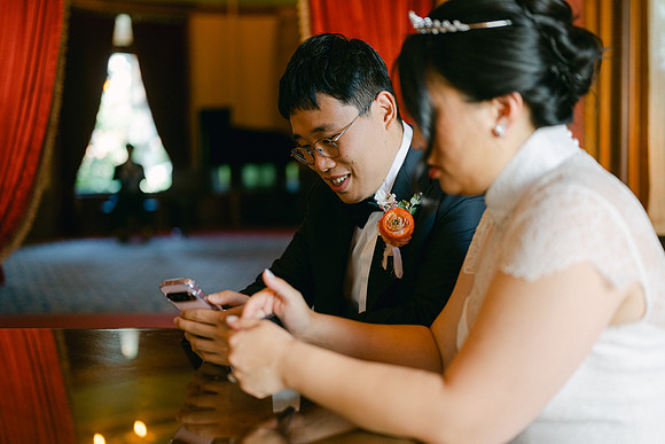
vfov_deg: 26.5
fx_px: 940
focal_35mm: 51
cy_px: 222
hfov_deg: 38.9
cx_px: 332
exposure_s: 1/125
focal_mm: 50
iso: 220
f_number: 1.8
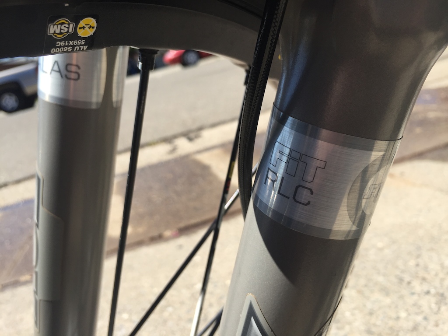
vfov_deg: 48.2
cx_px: 224
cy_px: 168
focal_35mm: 29
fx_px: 375
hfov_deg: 61.7
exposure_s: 1/1099
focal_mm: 4.15
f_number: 2.2
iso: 32
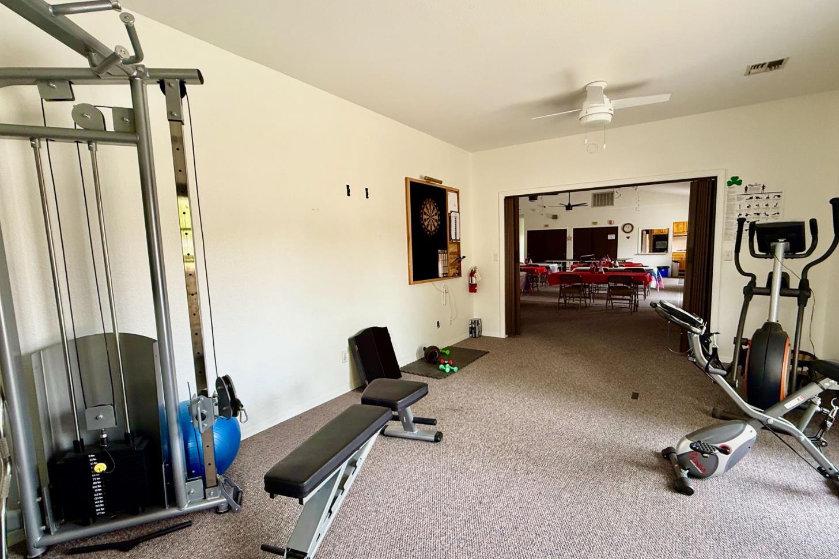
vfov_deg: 77.3
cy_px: 289
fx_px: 349
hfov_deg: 100.4
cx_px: 428
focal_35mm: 15
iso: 125
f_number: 2.2
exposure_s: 1/99
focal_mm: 2.22
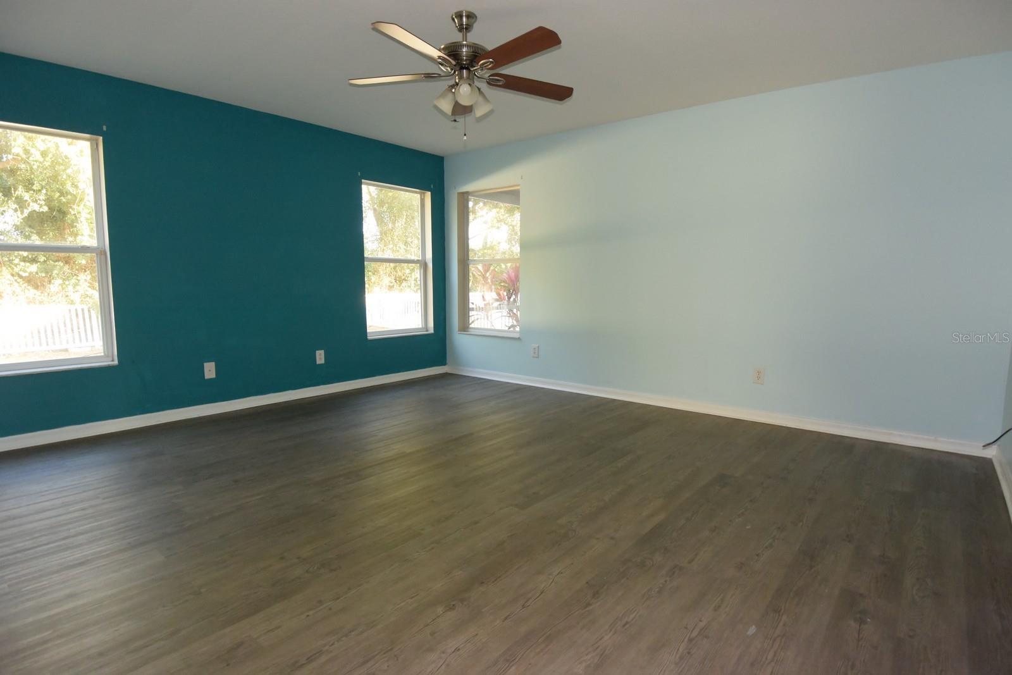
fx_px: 506
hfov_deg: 90.0
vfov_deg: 67.4
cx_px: 506
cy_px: 338
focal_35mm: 18
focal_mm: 6.7
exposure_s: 1/60
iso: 800
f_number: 3.5
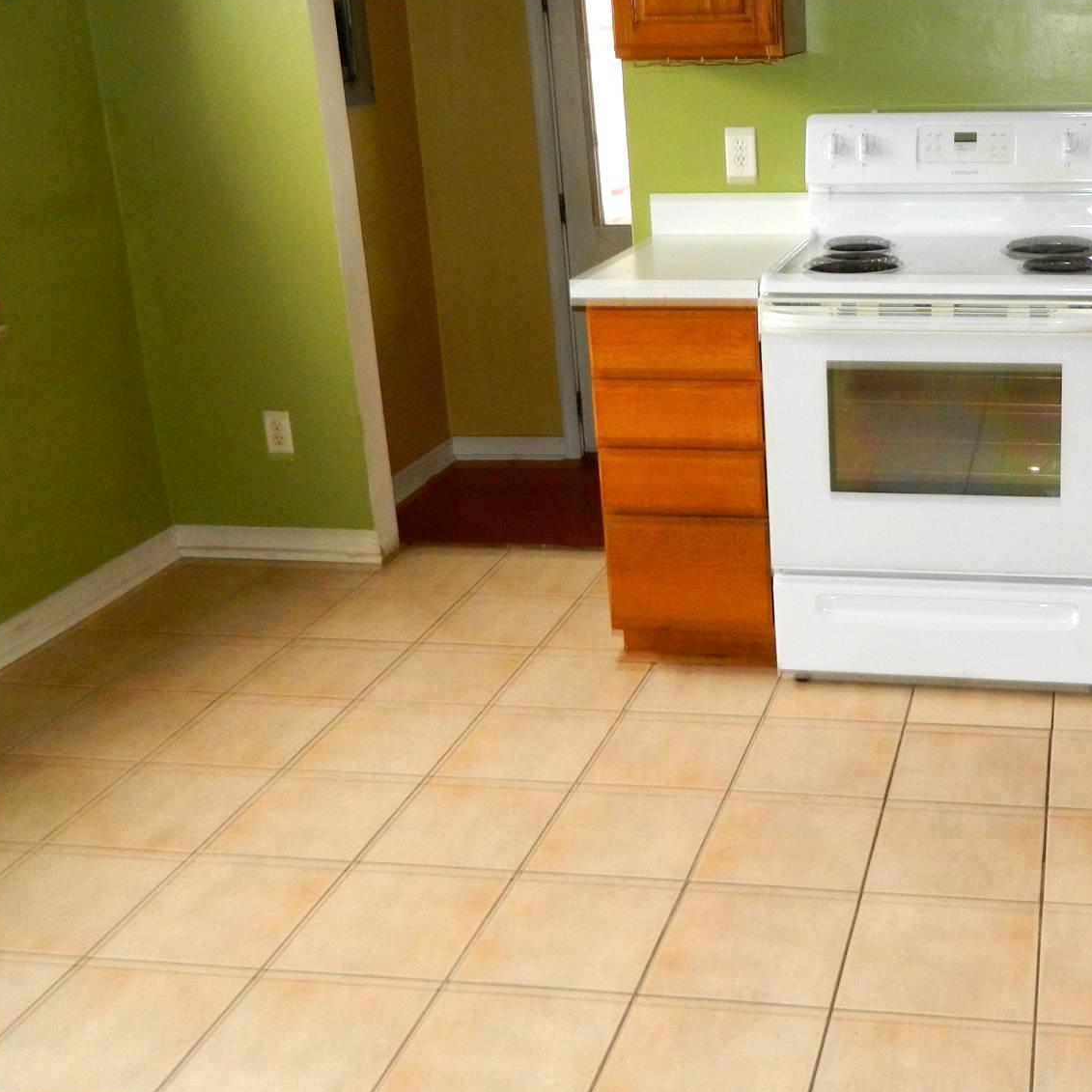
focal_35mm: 40
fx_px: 1428
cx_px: 885
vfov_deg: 41.7
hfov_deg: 40.0
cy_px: 437
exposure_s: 1/30
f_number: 3.1
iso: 200
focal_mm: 4.5
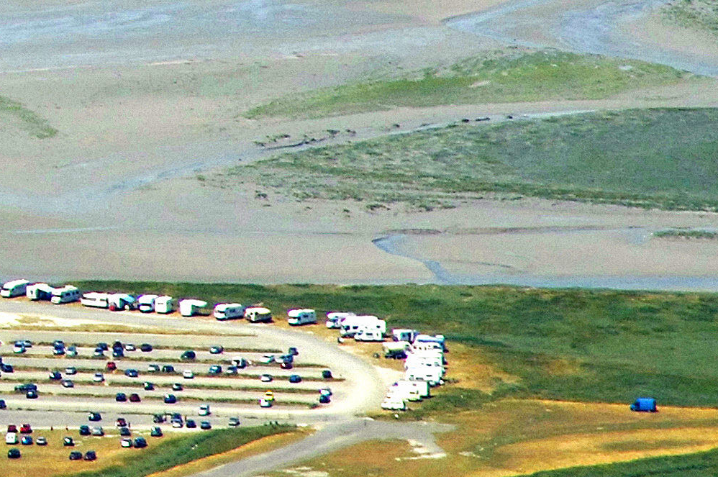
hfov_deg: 2.7
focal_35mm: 773
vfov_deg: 1.8
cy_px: -317
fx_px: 15399
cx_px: -775
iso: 400
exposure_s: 1/1000
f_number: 9
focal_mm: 120
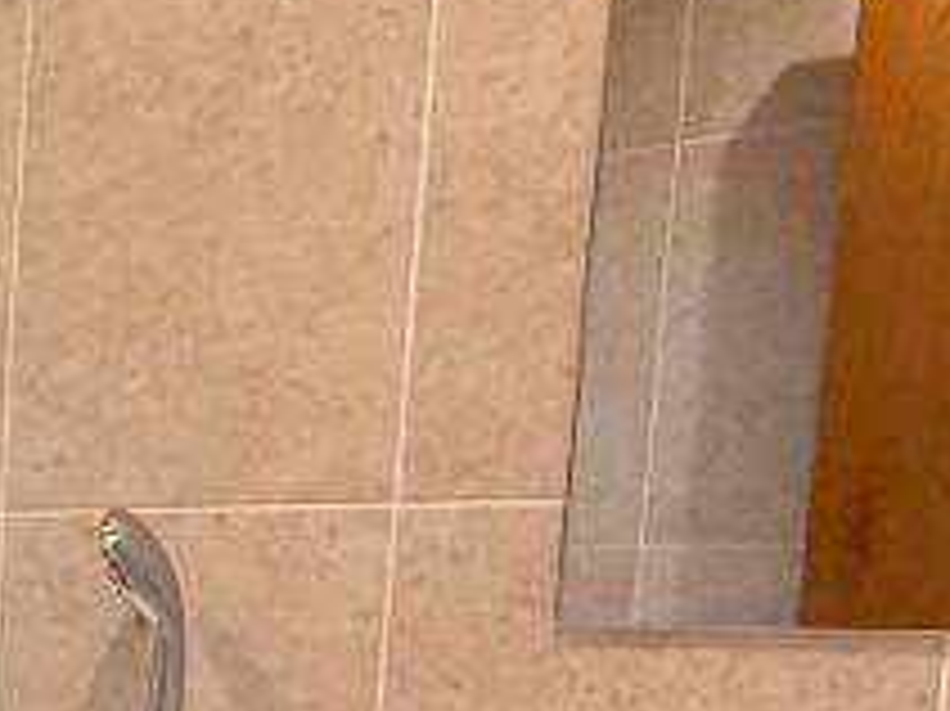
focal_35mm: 68
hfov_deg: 21.3
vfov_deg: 20.5
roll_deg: -0.9
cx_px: -662
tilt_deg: -6.9
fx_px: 1865
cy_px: 796
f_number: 2.2
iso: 320
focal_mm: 2.22
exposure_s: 1/100
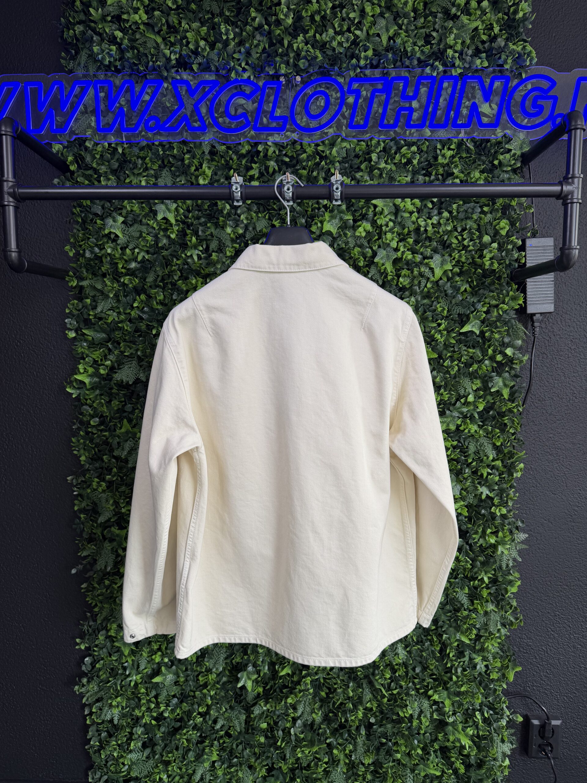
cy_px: 392
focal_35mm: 24
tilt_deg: -5.3
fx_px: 543
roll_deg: -1.4
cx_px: 294
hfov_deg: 56.8
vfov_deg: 71.6
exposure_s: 1/84
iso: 80
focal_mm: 6.76
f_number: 1.78
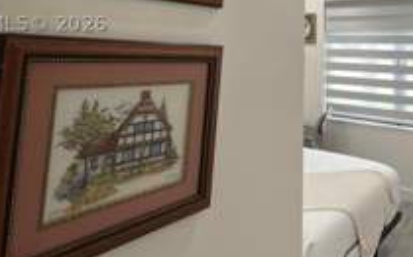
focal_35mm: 34
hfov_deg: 55.1
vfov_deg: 35.0
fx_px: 382
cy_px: 24
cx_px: 287
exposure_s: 1/30
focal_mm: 2.22
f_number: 2.2
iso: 64
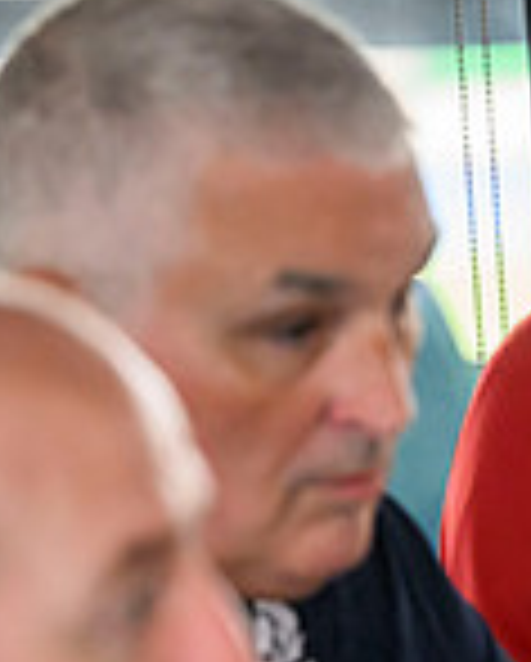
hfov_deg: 4.4
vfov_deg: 5.6
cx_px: 1278
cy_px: 403
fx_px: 6822
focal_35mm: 348
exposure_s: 1/800
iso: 2500
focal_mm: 94
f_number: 3.2
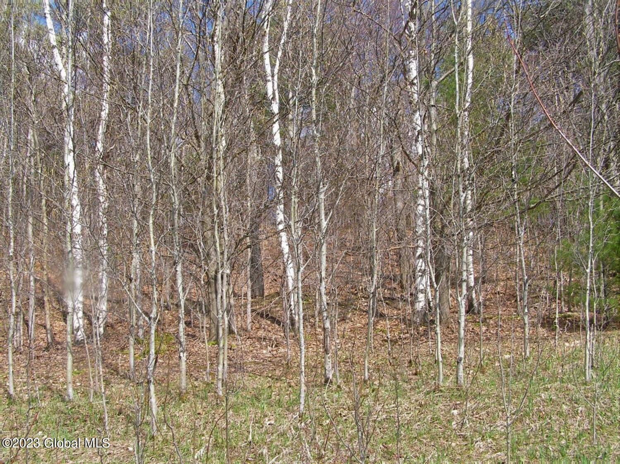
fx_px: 680
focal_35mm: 38
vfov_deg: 37.7
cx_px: 310
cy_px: 232
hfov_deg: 49.0
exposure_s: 1/125
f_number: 5.6
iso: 50
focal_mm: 6.3
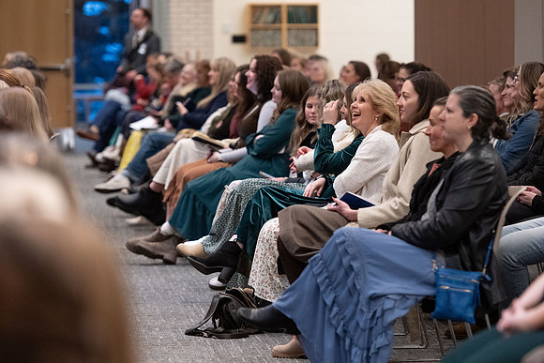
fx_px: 2651
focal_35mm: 175
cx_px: 339
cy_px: 207
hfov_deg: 11.7
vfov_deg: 7.8
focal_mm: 140
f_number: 3.2
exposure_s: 1/400
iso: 1250
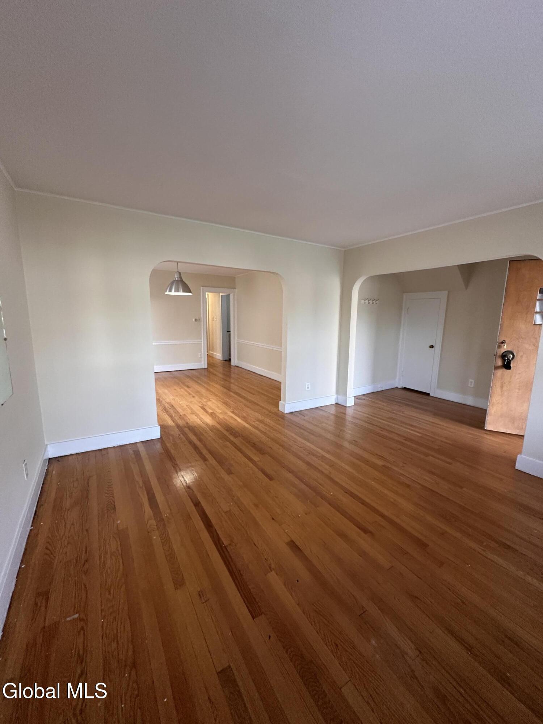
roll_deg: -0.7
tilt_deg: -5.5
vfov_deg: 102.1
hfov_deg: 85.7
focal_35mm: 14
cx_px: 272
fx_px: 293
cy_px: 362
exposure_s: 1/60
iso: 250
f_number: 2.2
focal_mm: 2.22
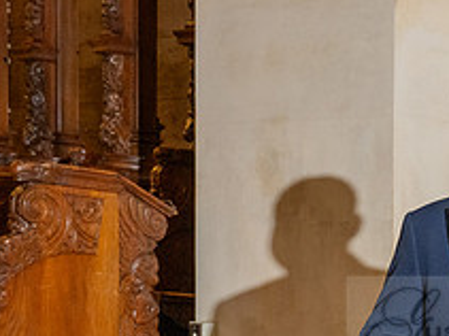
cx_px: 532
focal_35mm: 98
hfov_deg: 19.0
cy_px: 326
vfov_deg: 14.9
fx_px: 1270
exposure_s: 1/200
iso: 2000
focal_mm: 37
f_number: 6.3
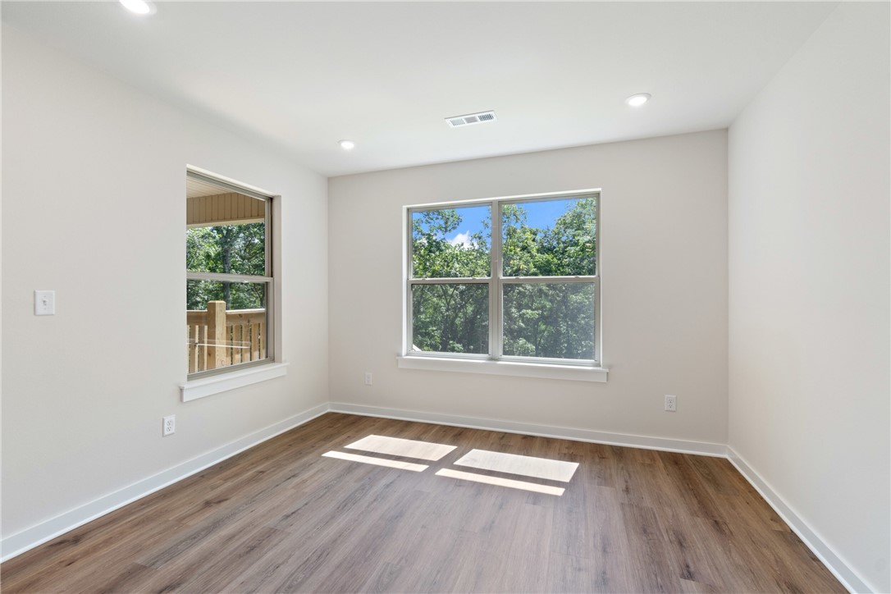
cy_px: 297
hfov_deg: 100.4
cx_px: 446
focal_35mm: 15
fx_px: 371
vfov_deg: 77.3
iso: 250
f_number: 9
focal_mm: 10
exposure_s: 1/2.5
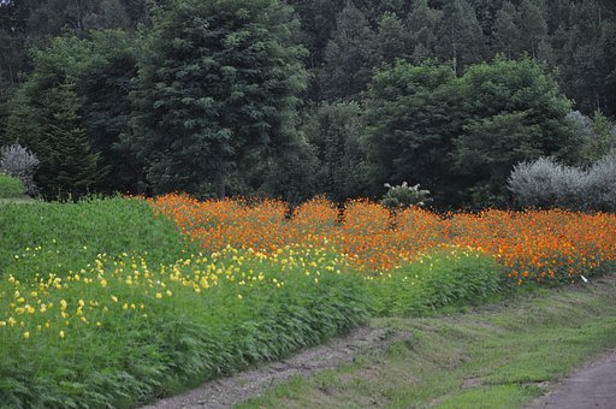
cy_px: 204
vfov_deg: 13.0
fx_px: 1794
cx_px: 308
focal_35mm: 105
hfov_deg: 19.5
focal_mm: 70
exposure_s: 1/250
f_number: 4.5
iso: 640
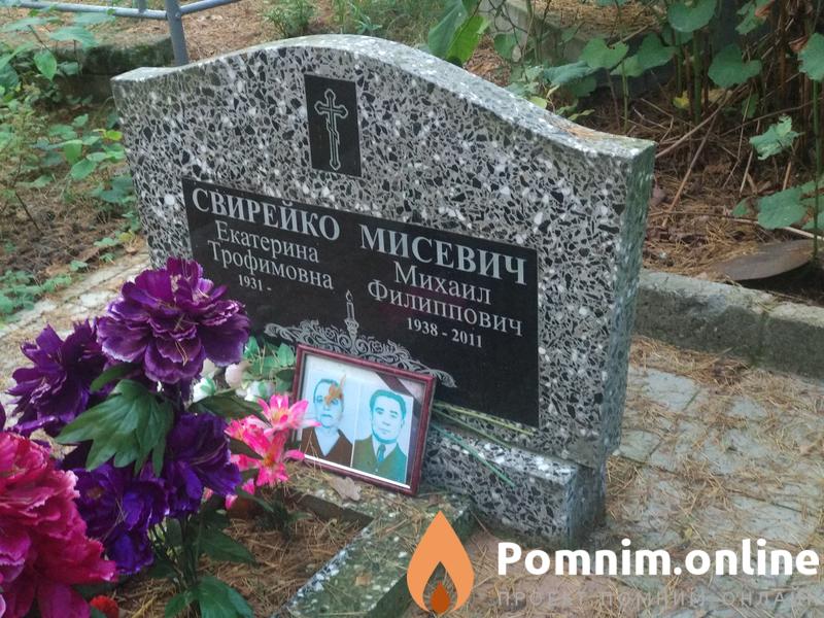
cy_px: 309
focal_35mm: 52
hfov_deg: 36.8
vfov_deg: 28.0
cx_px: 412
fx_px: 1238
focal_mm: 5.99
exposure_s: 1/60
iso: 800
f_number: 2.6
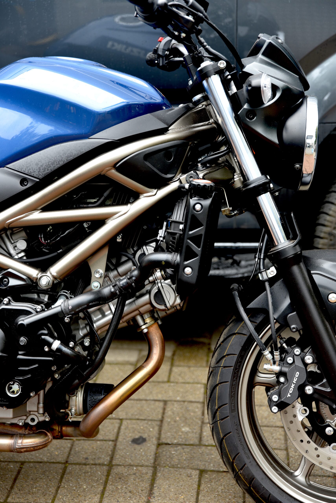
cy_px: 252
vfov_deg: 32.4
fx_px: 867
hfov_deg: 21.9
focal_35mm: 62
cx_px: 168
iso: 100
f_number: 3.2
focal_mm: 62
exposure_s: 1/60
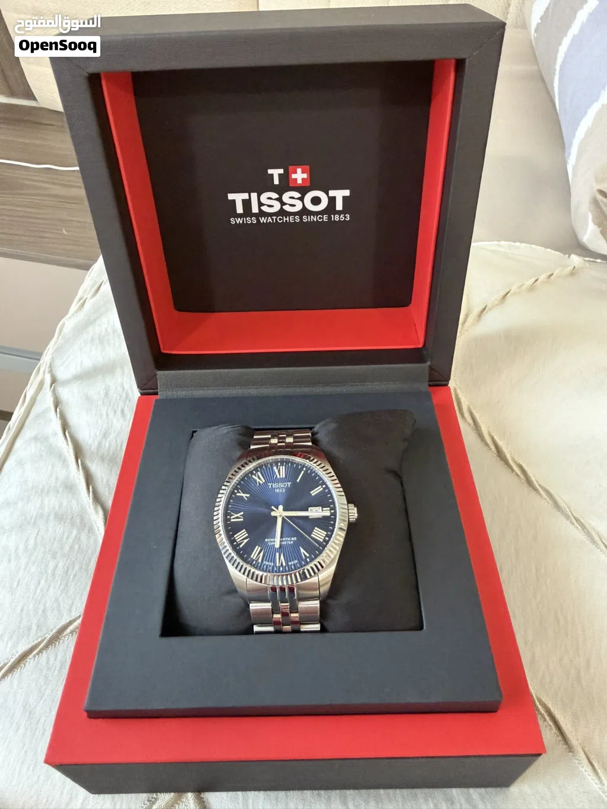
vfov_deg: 71.6
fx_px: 561
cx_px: 304
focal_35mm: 24
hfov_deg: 56.8
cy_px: 404
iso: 800
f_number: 2.2
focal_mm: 2.22
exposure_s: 1/50
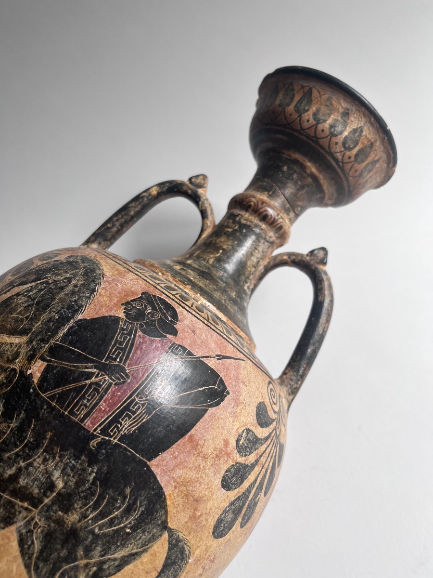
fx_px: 434
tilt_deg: -53.7
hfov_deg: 53.1
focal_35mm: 26
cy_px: 289
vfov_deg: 67.3
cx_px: 216
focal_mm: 5.1
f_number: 1.6
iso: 40
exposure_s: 1/223
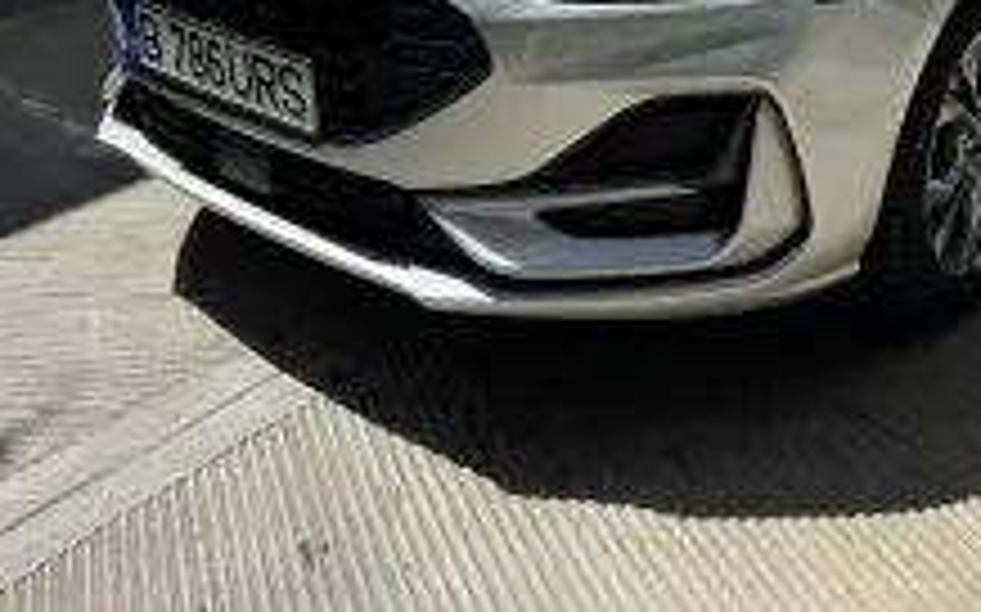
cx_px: 688
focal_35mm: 42
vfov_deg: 28.8
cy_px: 14
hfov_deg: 46.1
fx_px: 1122
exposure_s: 1/4310
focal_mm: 6.76
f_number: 1.78
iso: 80
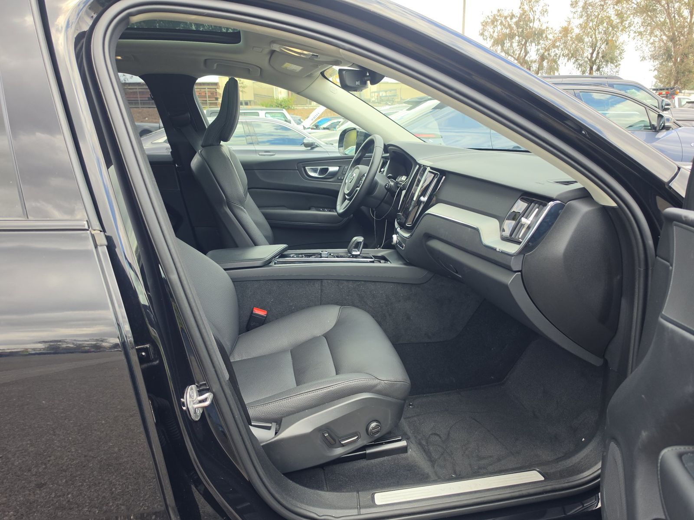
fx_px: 461
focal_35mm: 23
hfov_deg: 73.9
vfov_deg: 58.9
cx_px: 347
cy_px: 260
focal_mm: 6.5
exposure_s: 1/150
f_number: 1.4
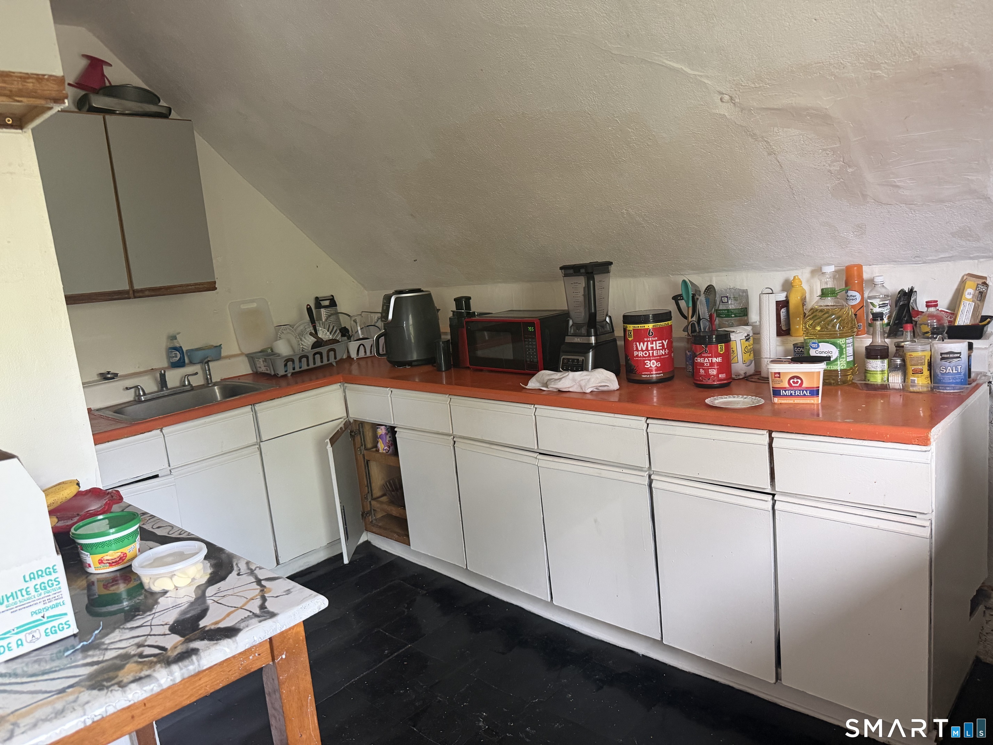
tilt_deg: -8.1
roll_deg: +5.4
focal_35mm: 24
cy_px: 372
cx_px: 496
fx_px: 688
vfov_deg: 56.8
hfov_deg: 71.6
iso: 320
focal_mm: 6.76
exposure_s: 1/60
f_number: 1.78
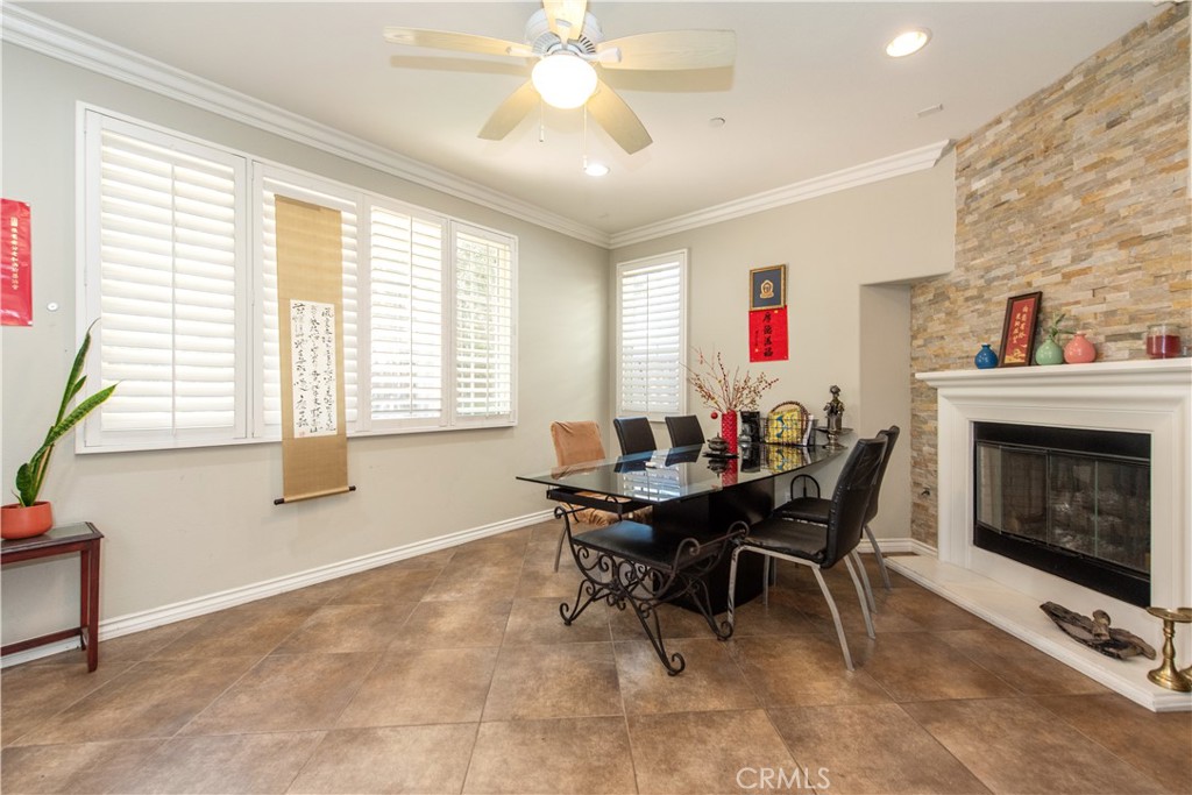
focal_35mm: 14
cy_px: 398
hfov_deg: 104.2
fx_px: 464
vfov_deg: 81.2
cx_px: 596
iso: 800
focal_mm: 14
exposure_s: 1/100
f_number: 4.5
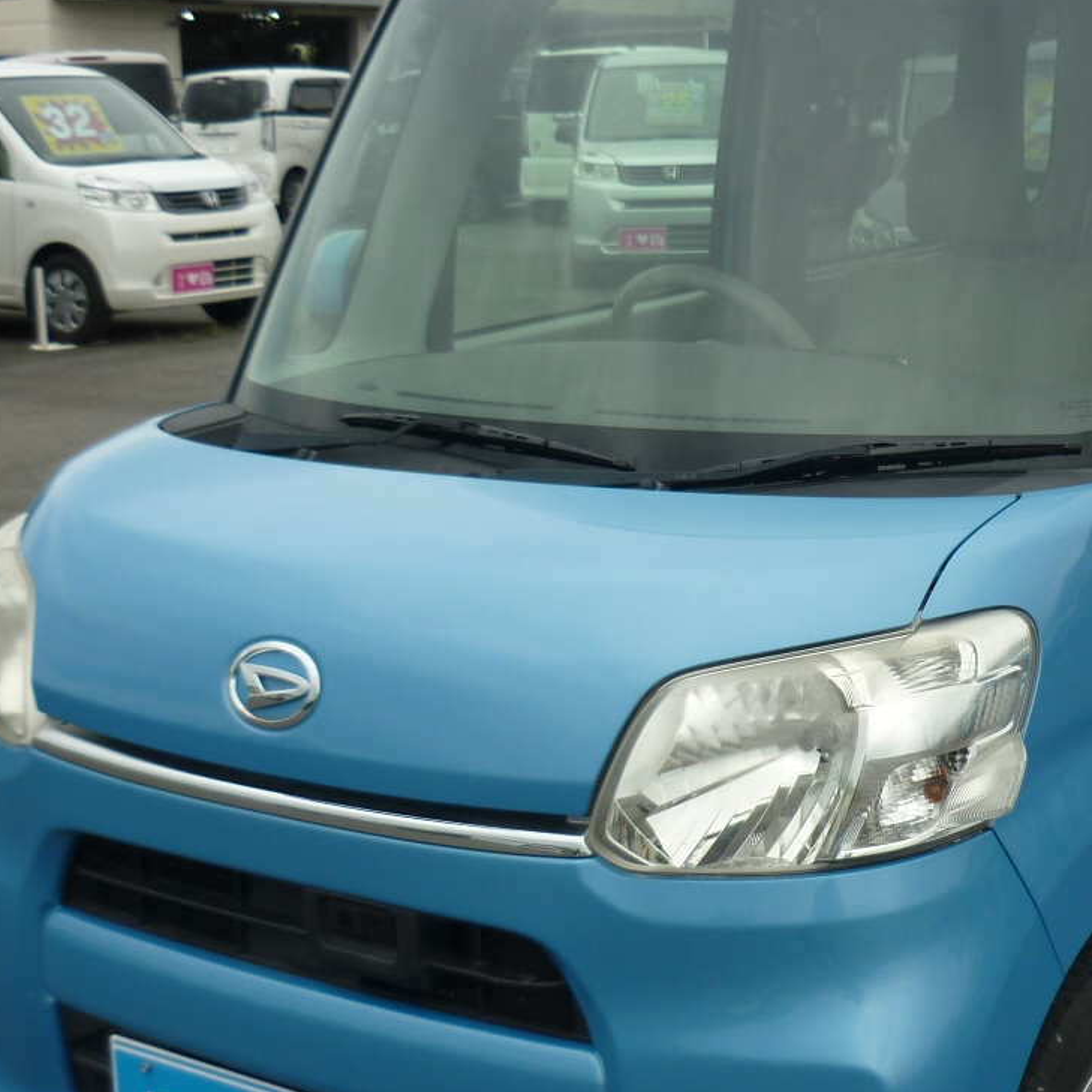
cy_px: 653
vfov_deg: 26.8
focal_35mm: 64
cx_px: 709
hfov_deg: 26.8
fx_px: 2284
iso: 80
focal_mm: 5.5
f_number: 2.8
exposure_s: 1/640
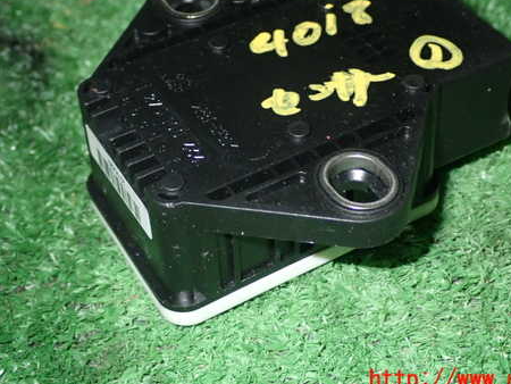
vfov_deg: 20.4
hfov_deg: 27.0
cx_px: 285
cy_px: 139
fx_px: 1063
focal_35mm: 72
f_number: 10
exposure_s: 1/50
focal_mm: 9.65
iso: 640
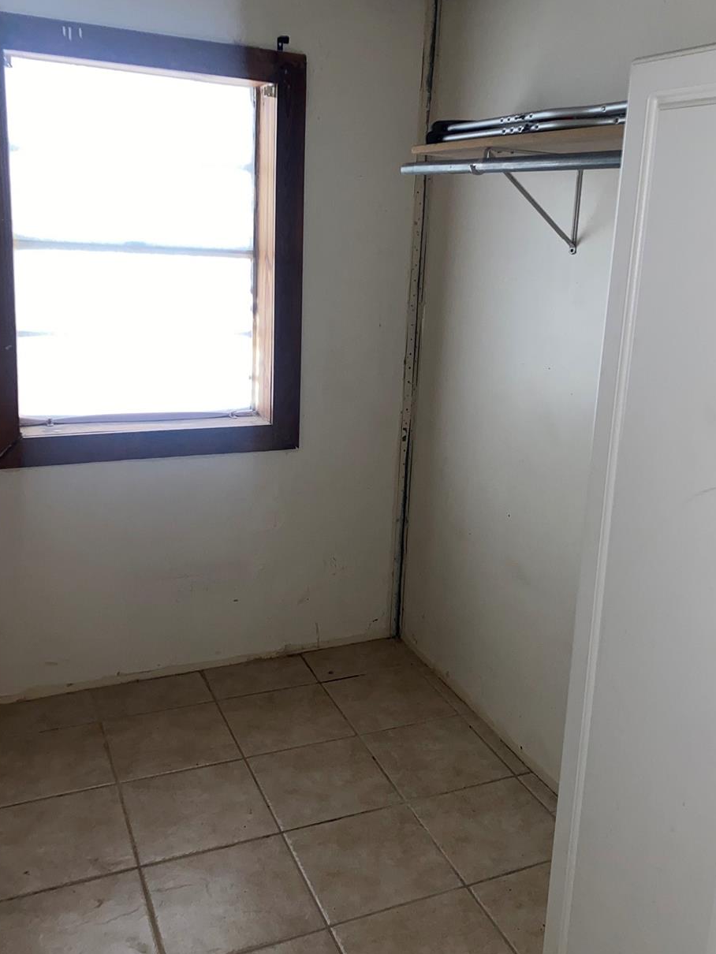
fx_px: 910
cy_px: 453
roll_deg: -4.5
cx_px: 442
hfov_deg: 42.7
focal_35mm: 33
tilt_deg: -12.9
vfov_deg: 55.3
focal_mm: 4.25
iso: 64
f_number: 1.8
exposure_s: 1/4
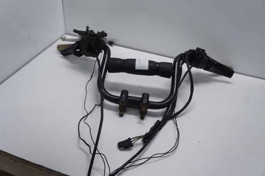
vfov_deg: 41.7
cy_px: 88
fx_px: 232
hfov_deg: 59.5
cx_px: 132
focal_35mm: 32
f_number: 4
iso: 100
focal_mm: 21
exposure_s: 1/60
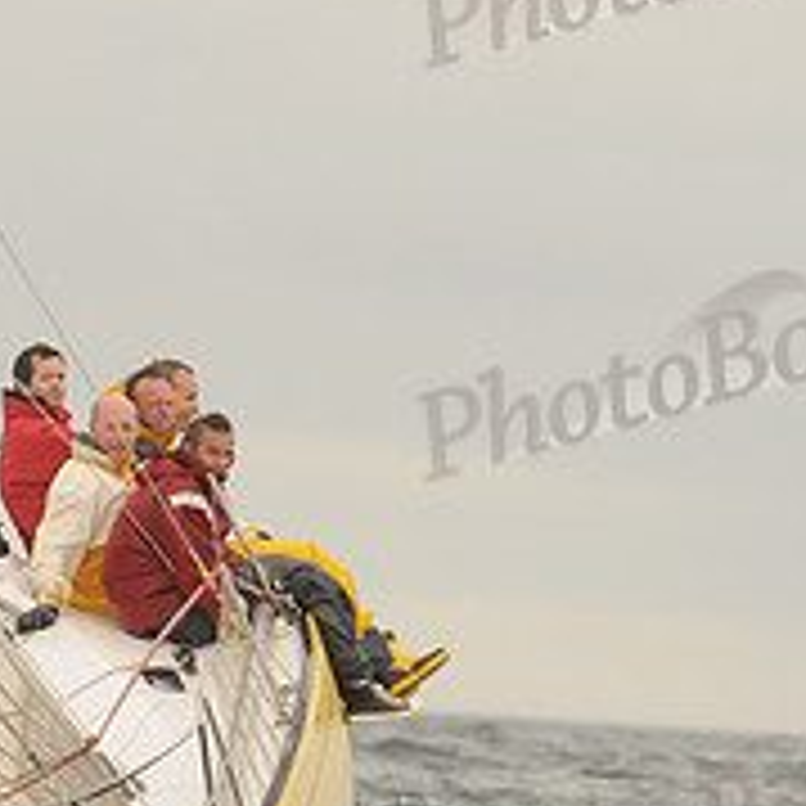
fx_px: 21786
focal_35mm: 827
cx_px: 185
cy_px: 660
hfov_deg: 2.1
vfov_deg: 2.1
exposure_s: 1/1000
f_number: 4.5
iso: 200
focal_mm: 200
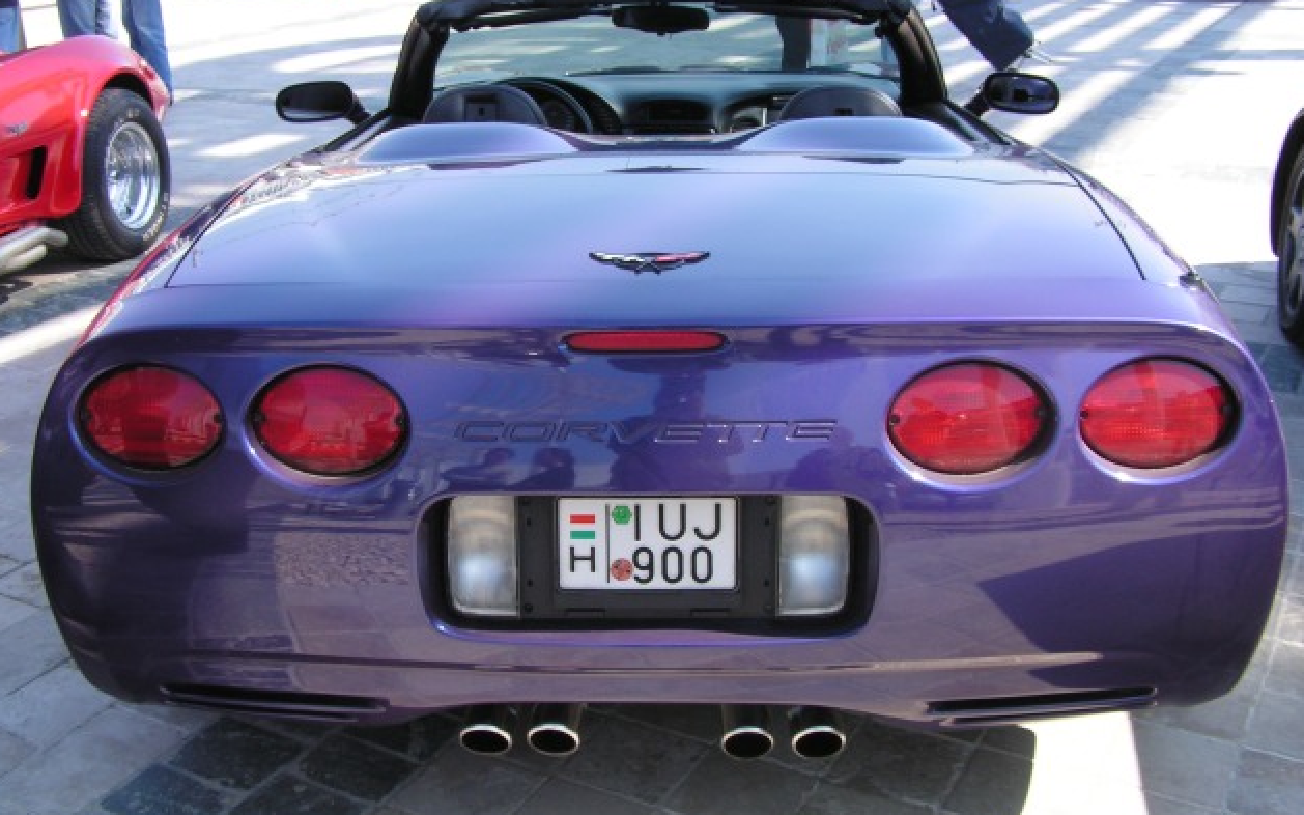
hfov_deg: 48.2
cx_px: 657
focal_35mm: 41
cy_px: 373
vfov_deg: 31.2
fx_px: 1457
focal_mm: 6.3
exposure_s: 1/125
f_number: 5
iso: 50
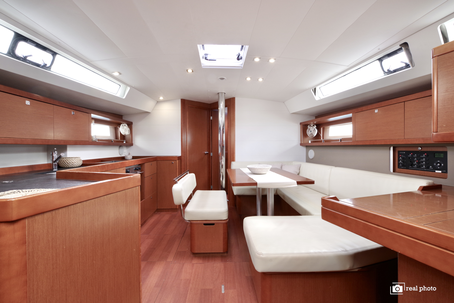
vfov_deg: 77.4
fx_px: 189
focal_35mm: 15
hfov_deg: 100.4
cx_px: 227
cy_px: 152
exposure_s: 1/10
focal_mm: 15
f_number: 11
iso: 800
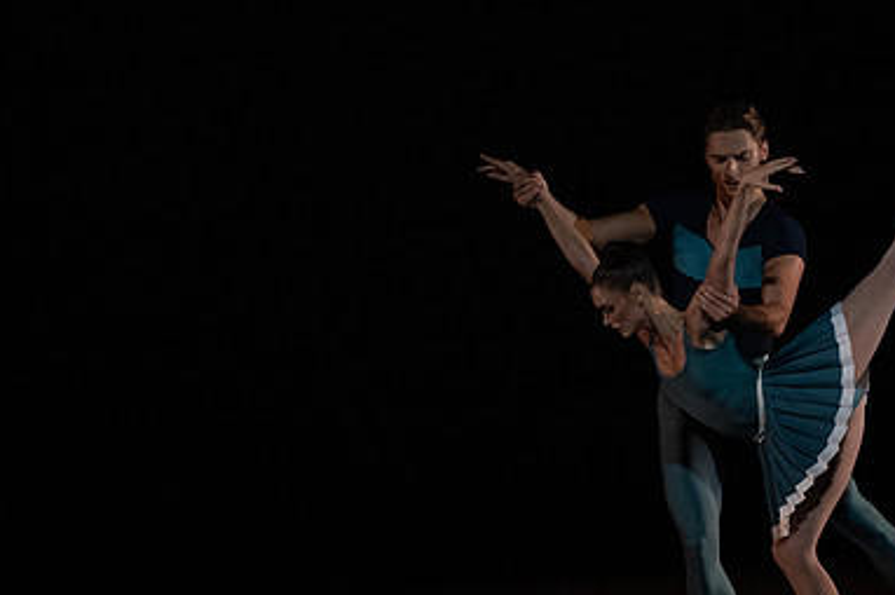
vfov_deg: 2.6
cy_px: 411
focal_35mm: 535
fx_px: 13289
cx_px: 654
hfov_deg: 3.9
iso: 8000
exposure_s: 1/320
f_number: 5.6
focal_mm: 352
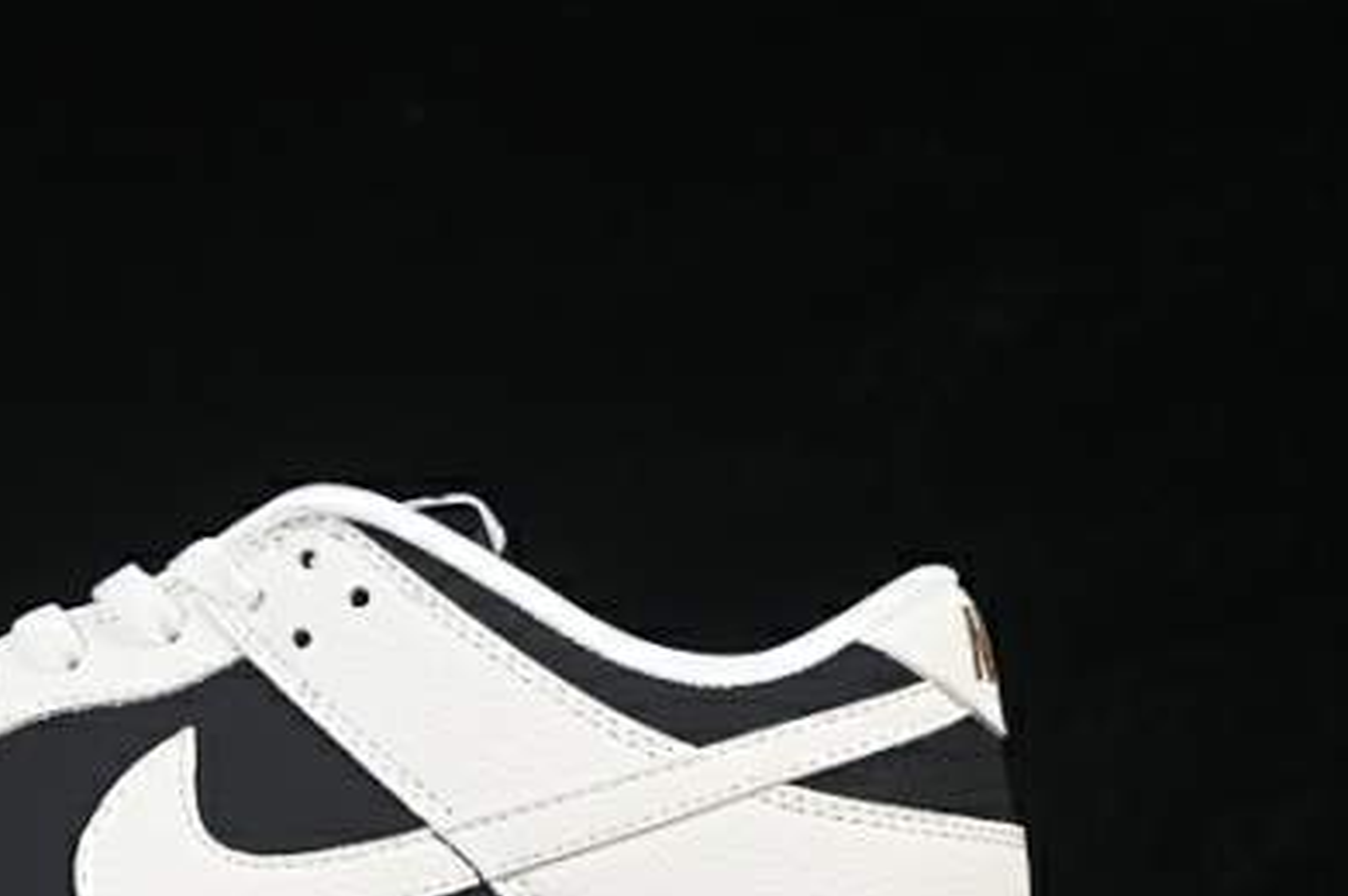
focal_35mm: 140
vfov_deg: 9.8
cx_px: 193
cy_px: 662
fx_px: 5238
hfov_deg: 14.5
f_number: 7.1
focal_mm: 50
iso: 160
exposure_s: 1/80
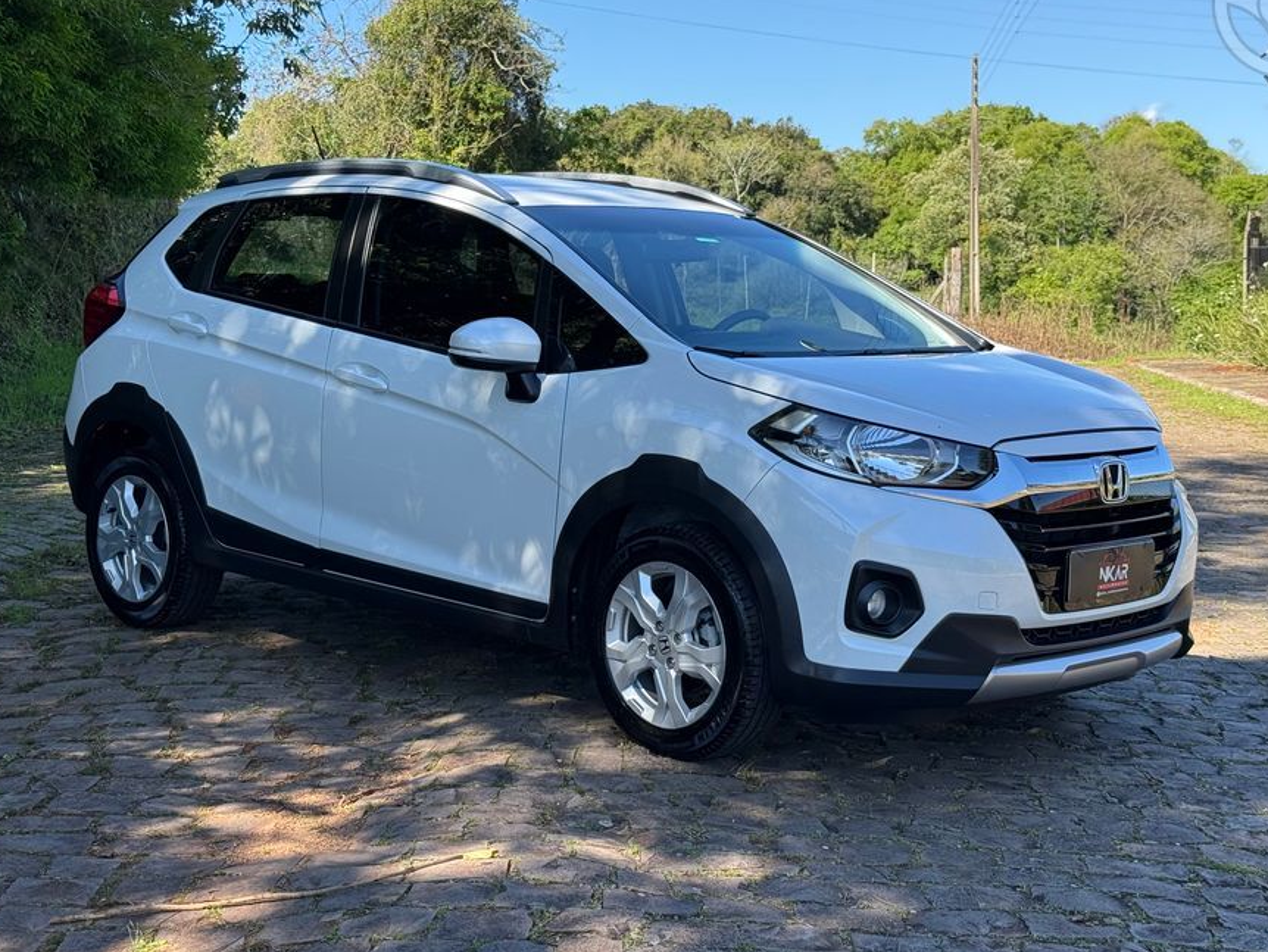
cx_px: 638
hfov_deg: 33.8
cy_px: 463
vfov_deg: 25.7
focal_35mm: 57
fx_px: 2089
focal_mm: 6.76
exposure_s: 1/1222
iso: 64
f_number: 1.78
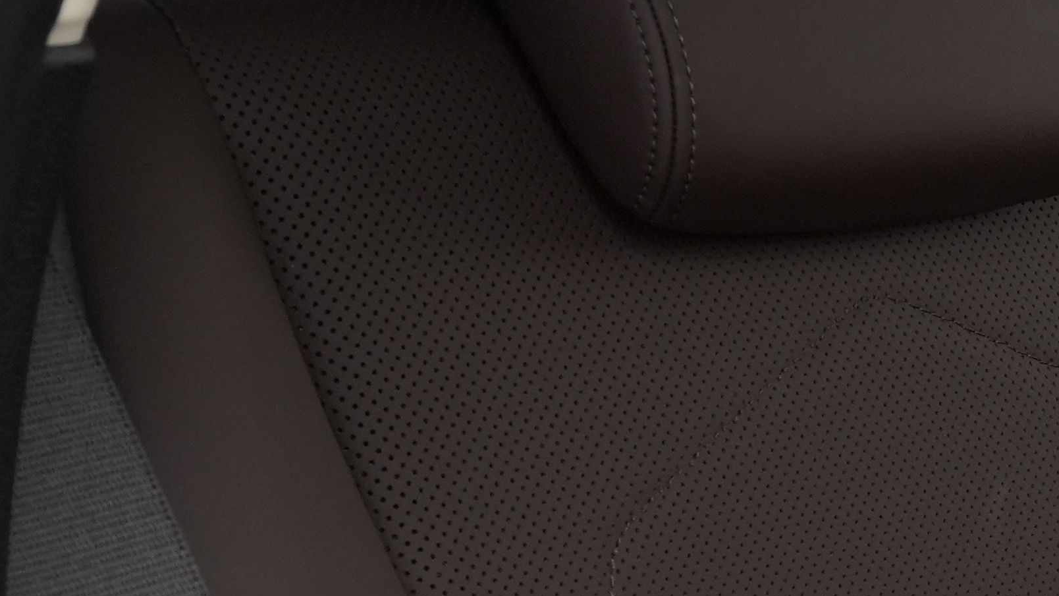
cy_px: 936
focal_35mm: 124
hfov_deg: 15.6
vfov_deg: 9.5
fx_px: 3483
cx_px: 1696
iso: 800
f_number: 7.1
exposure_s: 1/30
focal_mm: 20.5
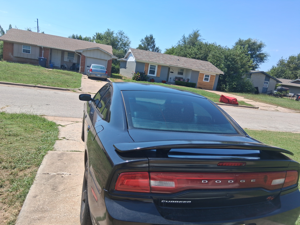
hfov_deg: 67.3
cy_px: 112
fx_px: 225
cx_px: 150
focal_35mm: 26
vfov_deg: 53.1
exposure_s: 1/520
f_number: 1.8
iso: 25
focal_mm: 3.98
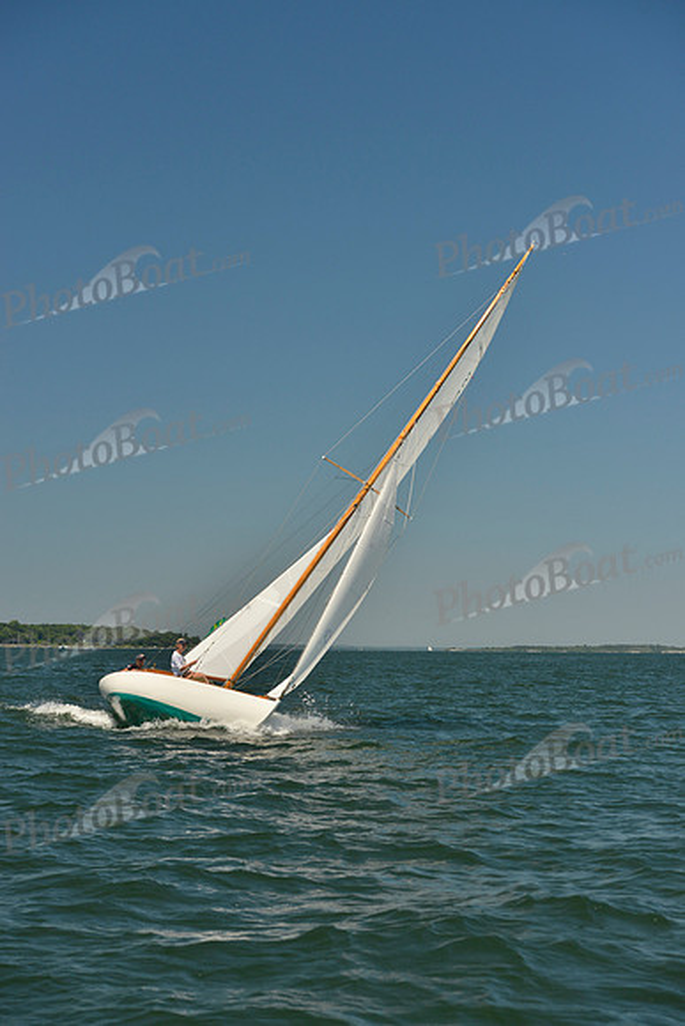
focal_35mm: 70
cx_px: 342
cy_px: 513
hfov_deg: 19.5
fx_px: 1997
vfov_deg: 28.8
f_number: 6.3
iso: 280
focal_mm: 70
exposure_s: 1/800
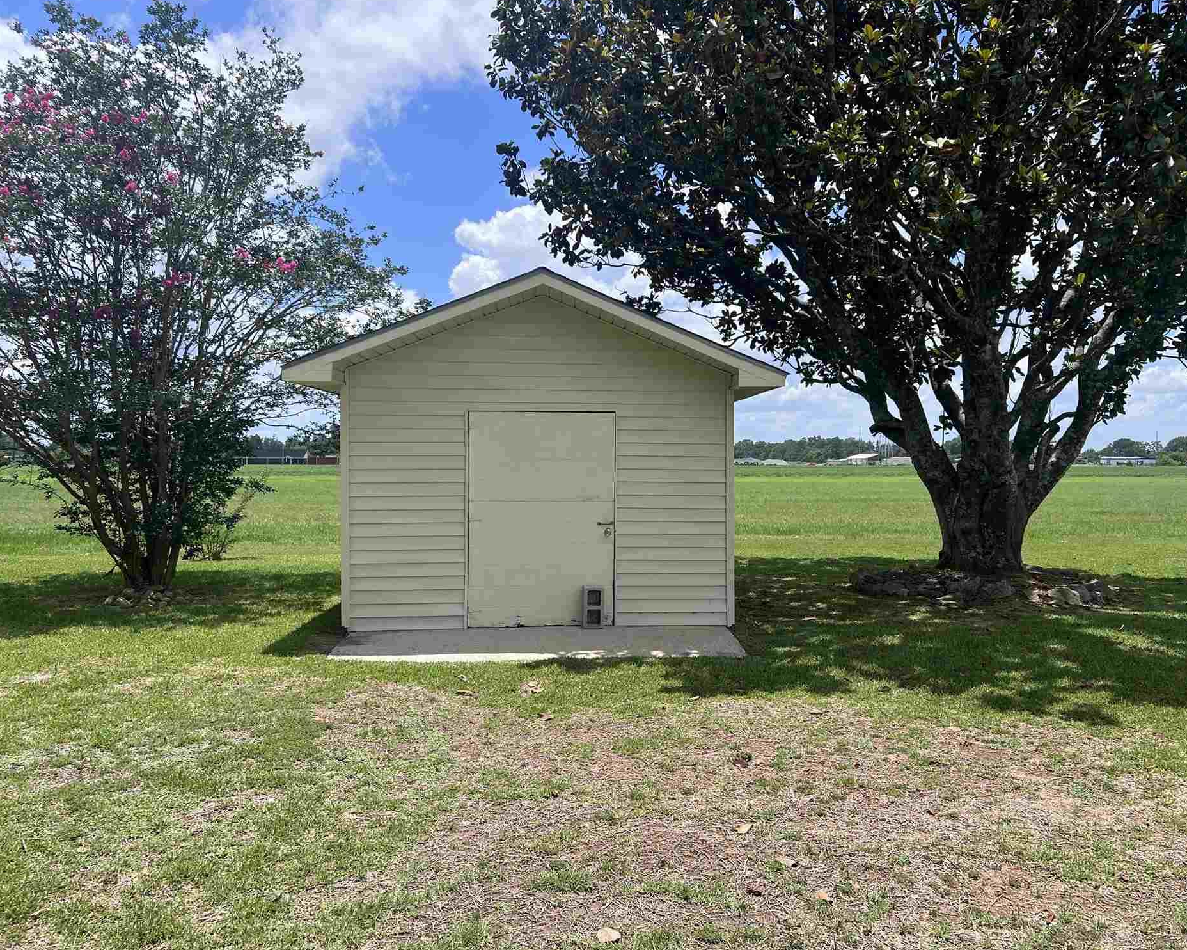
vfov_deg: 51.5
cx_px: 653
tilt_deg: -0.5
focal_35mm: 28
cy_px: 472
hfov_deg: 62.1
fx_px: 984
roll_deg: -0.4
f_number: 1.5
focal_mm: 5.7
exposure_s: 1/3831
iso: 50
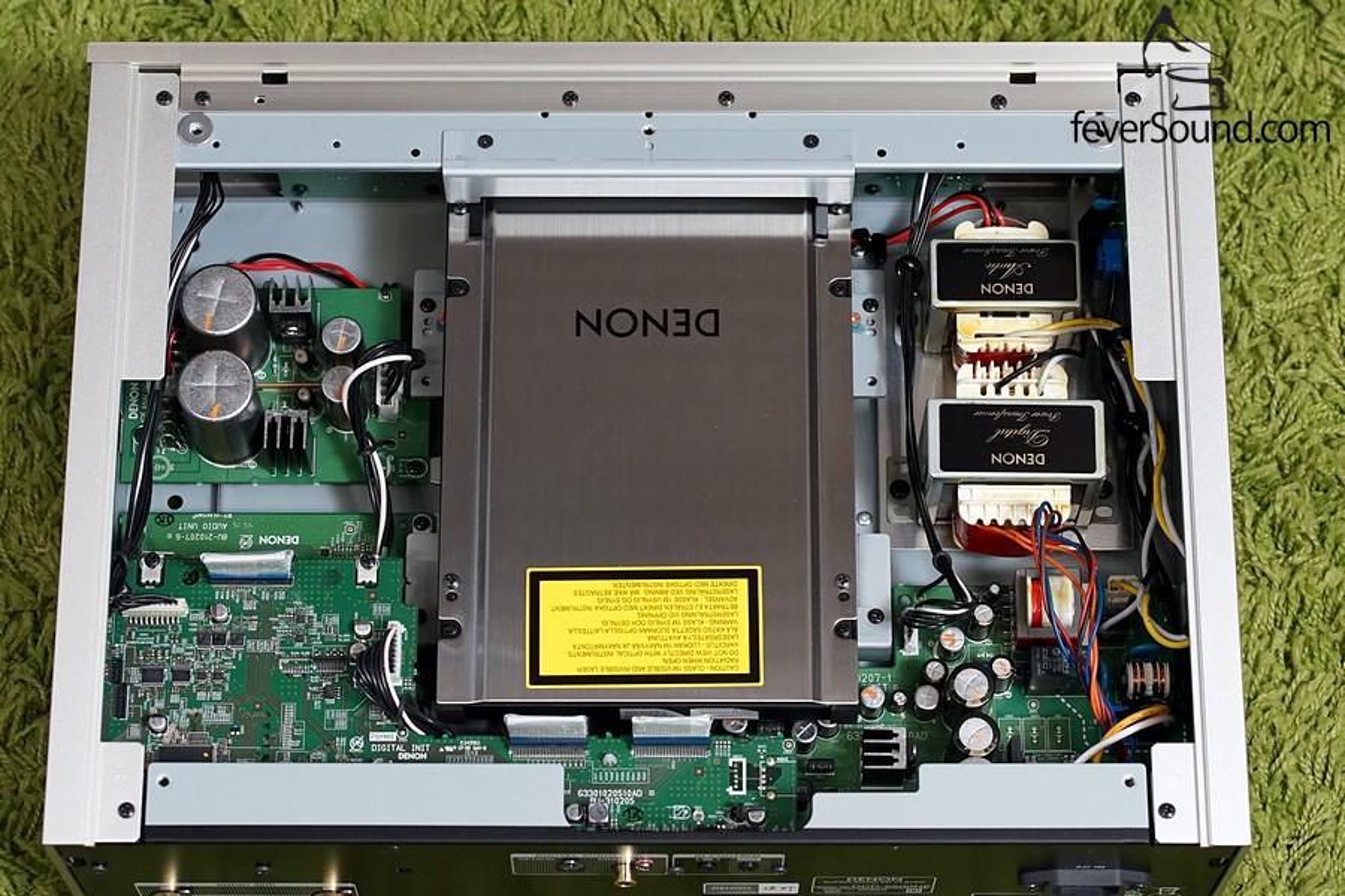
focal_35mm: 90
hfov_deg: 22.6
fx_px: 3362
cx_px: 672
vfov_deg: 15.2
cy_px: 448
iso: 1600
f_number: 5.6
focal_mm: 60
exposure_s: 1/60
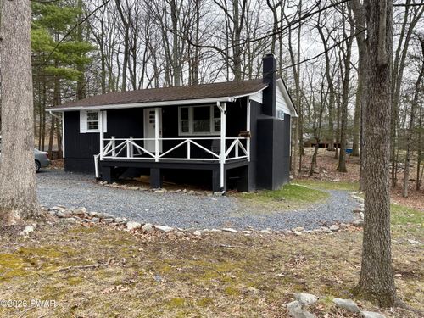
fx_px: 318
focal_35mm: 26
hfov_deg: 67.3
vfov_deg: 53.1
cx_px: 212
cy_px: 159
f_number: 1.6
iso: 64
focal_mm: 5.96
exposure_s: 1/850
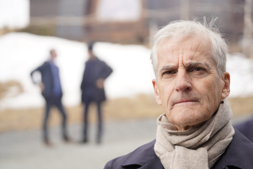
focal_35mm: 96
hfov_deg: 21.2
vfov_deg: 14.3
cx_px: 126
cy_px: 84
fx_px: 675
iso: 250
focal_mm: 96
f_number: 4
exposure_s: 1/800
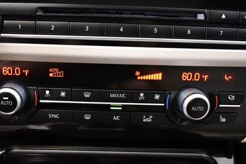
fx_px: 287
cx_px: 102
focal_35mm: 42
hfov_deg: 46.2
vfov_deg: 31.9
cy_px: 82
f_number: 3.8
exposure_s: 1/60
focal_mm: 22
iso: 7200
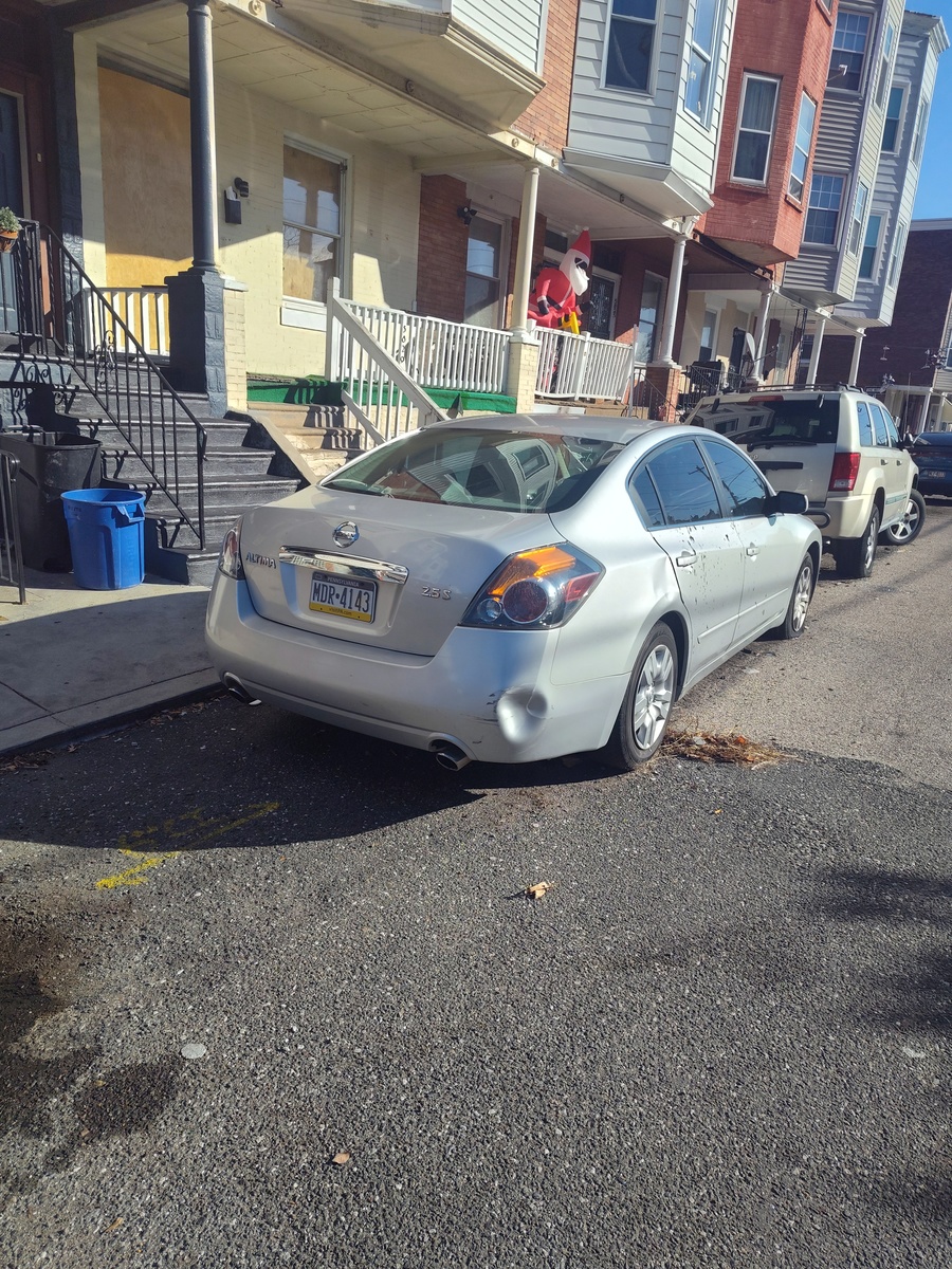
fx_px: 843
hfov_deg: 58.9
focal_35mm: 23
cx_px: 476
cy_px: 634
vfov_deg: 73.9
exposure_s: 1/2723
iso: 100
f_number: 1.8
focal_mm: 5.56
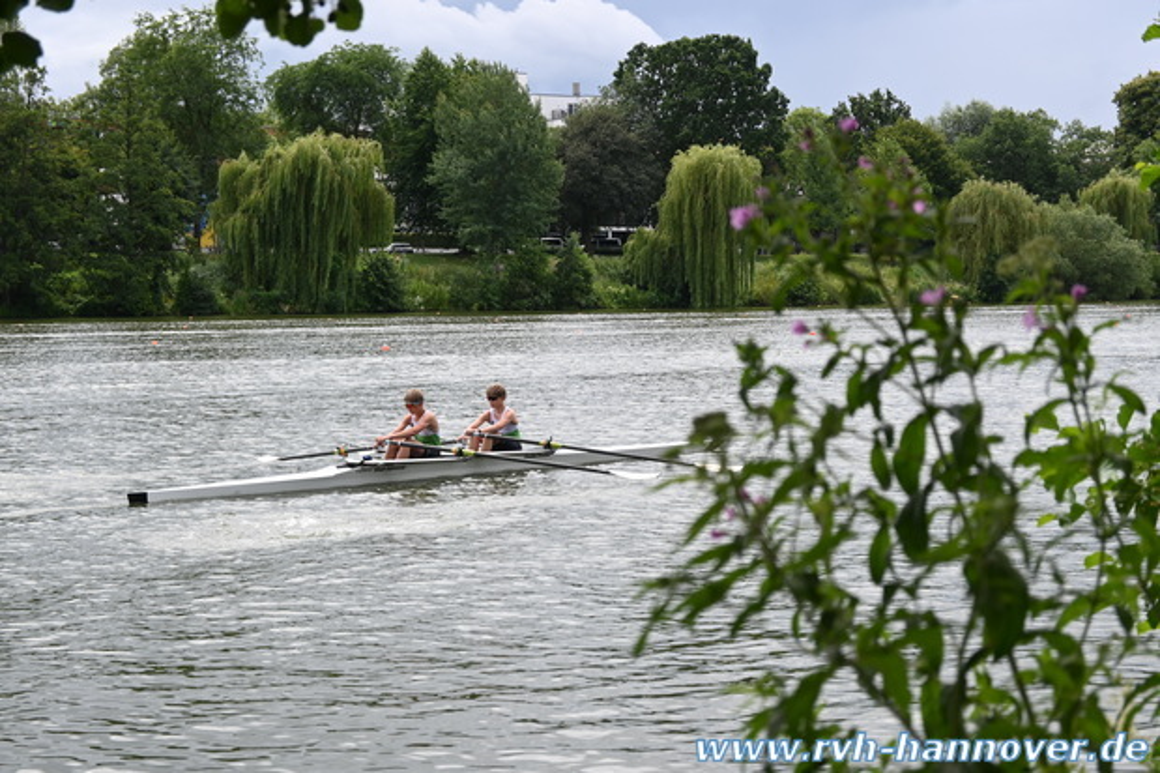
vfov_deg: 18.9
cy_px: 386
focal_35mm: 72
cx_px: 580
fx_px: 2319
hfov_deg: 28.1
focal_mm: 48
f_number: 6.3
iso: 100
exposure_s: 1/320
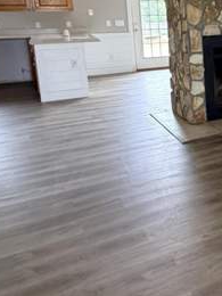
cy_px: 66
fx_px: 368
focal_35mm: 43
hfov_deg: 26.4
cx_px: 314
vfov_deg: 42.2
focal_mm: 2.22
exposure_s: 1/121
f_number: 2.2
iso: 320
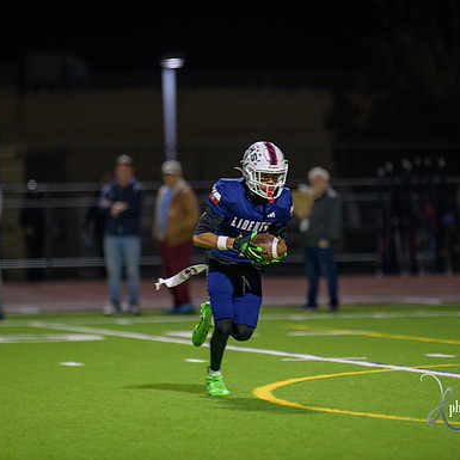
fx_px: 5202
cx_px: 202
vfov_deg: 5.1
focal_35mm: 346
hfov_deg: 5.1
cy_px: 230
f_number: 2.8
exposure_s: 1/250
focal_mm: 270
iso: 1250
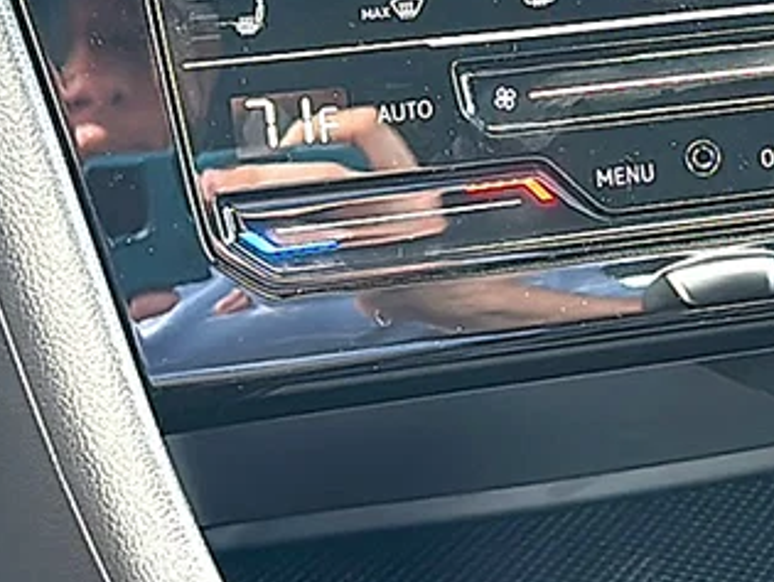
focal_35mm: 91
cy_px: 97
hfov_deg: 21.1
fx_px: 2037
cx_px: 673
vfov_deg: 16.1
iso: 160
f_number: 1.78
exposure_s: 1/80
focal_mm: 6.86
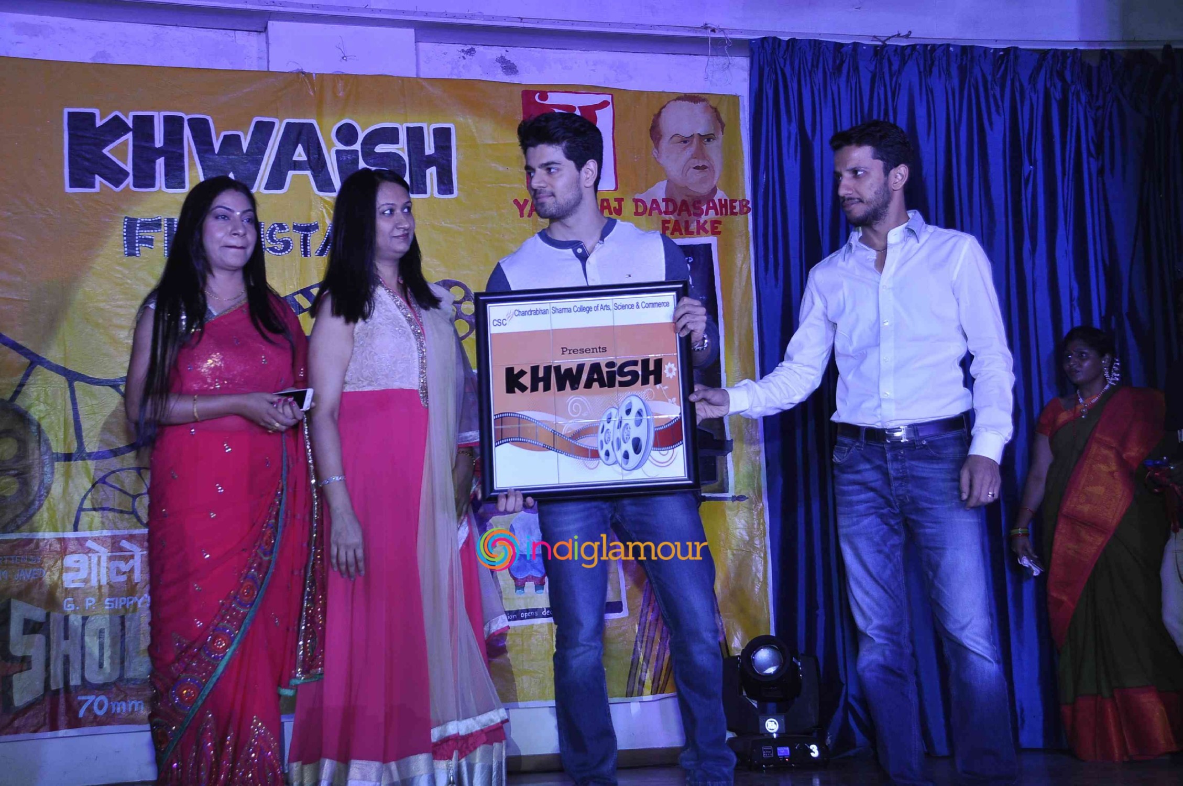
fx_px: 1871
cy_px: 393
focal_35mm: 57
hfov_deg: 35.1
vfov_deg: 23.7
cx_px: 592
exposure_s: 1/100
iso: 400
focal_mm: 38
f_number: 5.6
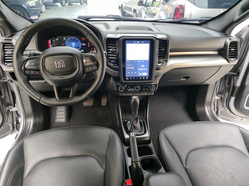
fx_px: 165
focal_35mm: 23
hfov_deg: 73.9
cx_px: 124
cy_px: 93
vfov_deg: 58.9
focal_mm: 6.3
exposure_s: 1/60
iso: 250
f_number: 1.7
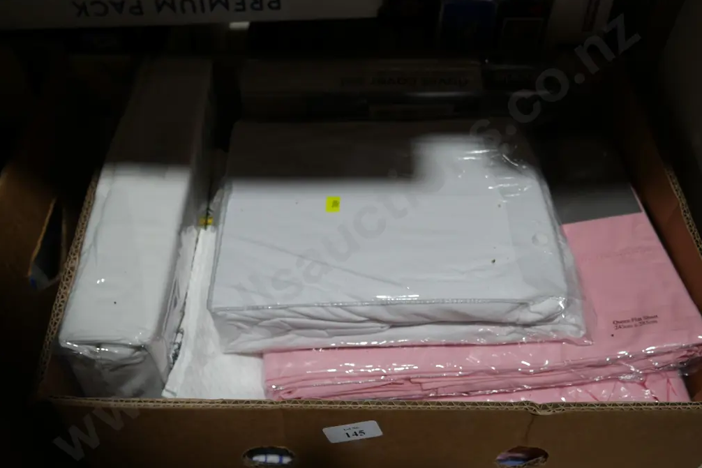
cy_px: 240
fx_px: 702
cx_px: 345
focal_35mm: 36
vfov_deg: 36.9
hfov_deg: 53.1
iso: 200
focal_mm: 17
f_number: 4
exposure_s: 1/125
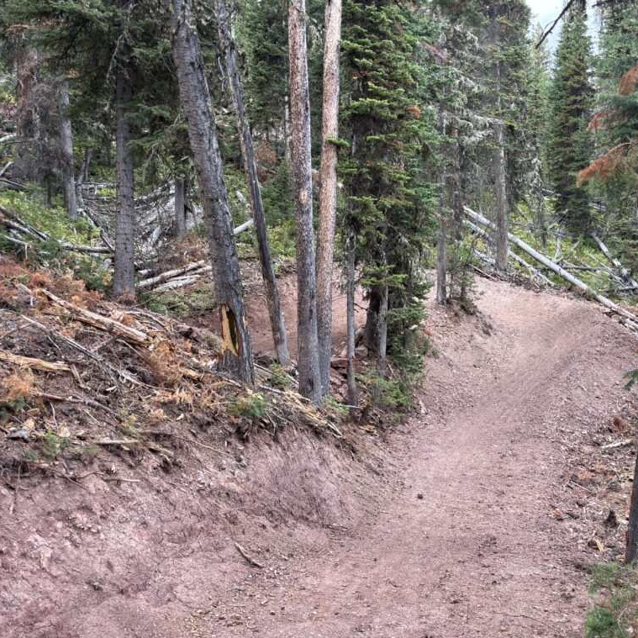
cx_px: 393
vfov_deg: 52.5
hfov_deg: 52.1
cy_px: 322
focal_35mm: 31
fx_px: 646
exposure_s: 1/139
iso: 40
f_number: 1.6
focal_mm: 5.96
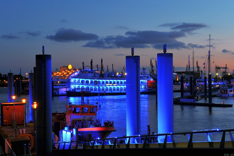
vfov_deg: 21.2
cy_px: 77
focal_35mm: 64
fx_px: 416
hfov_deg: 31.4
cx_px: 119
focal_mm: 62
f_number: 13
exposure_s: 1.6
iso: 200
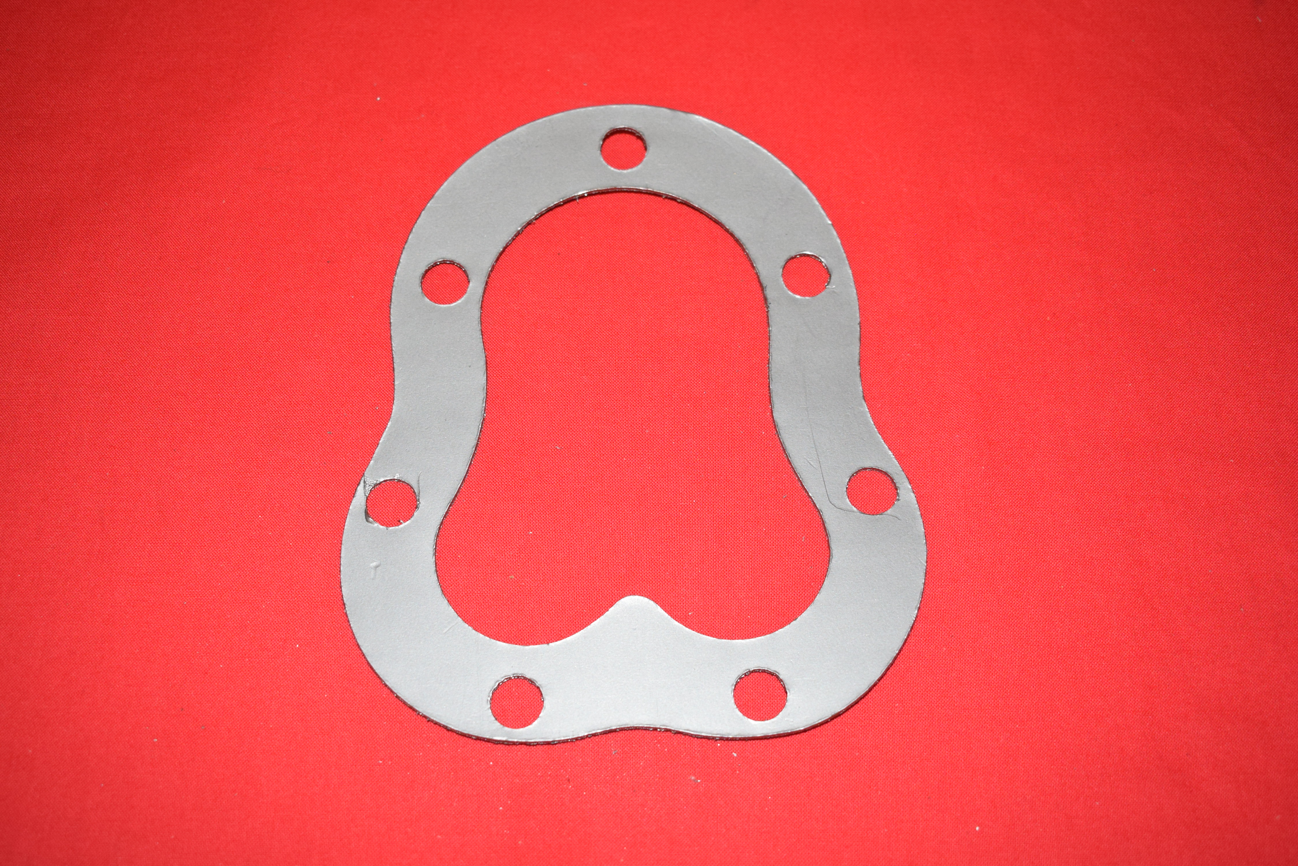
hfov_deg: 47.9
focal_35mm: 40
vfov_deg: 33.0
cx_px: 649
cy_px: 433
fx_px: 1461
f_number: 5
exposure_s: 1/200
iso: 1250
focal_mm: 27
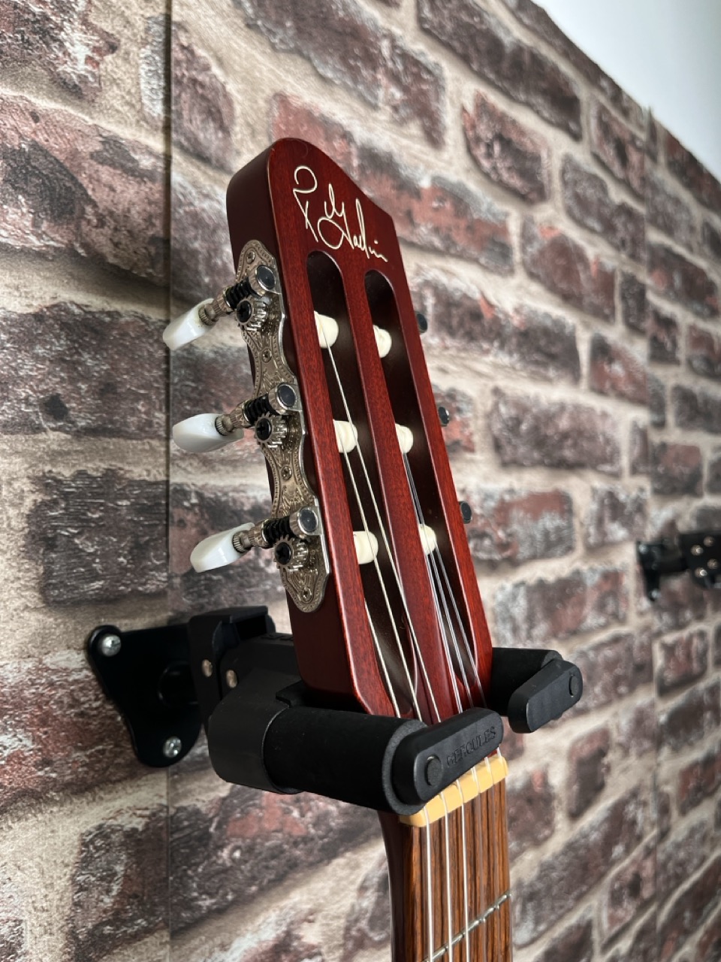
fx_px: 722
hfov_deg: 53.1
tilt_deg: +0.6
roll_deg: +0.4
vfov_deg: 67.3
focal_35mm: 26
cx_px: 360
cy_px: 481
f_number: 1.6
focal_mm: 5.1
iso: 100
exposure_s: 1/122
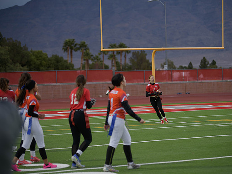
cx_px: 129
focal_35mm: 131
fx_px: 878
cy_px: 87
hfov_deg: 15.1
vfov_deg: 11.3
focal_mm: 120
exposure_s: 1/200
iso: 200
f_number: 2.8
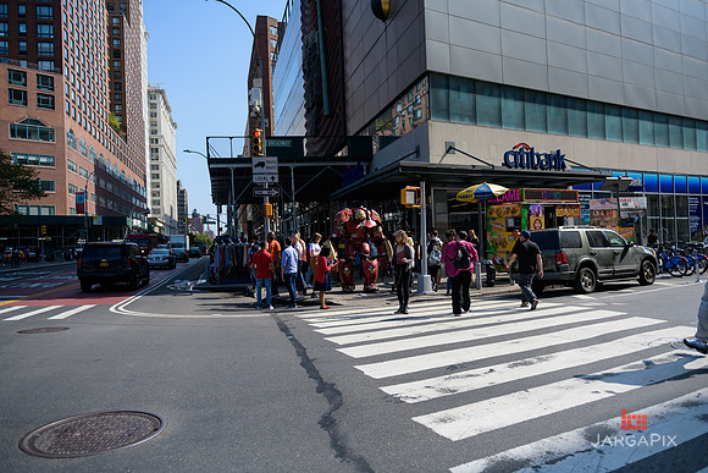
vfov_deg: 46.4
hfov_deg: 65.5
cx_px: 354
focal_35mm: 28
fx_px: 551
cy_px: 236
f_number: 3.2
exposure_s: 1/2500
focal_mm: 28
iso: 200
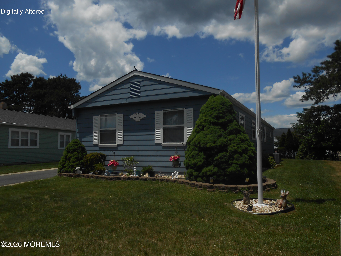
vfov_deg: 53.1
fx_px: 256
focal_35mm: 26
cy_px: 128
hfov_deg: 67.3
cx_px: 170
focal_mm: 4.6
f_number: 11.5
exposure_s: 1/250
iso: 80
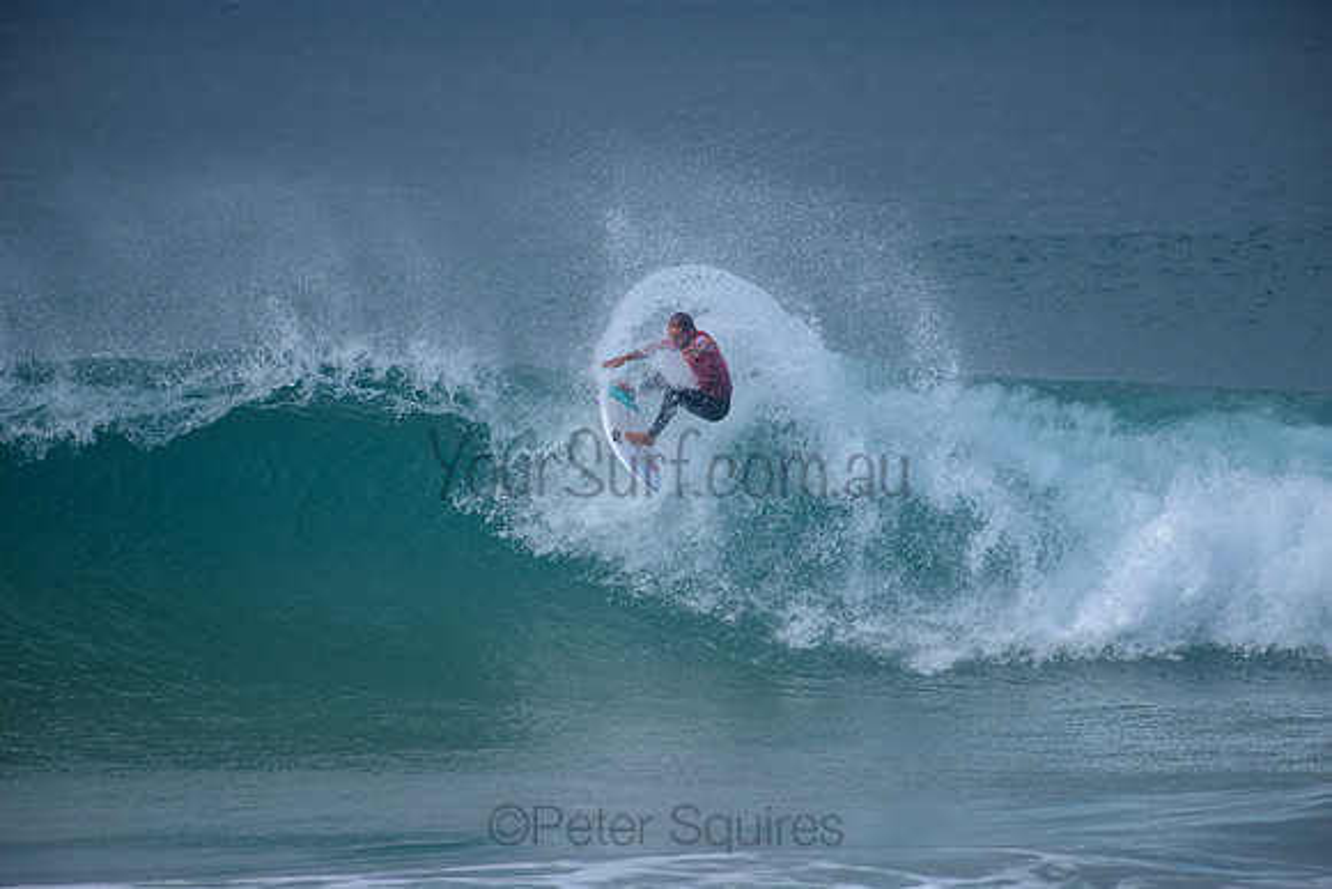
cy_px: 444
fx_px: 18827
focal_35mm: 509
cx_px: 666
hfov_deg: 4.1
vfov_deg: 2.7
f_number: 5.6
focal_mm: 500
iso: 400
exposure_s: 1/2000
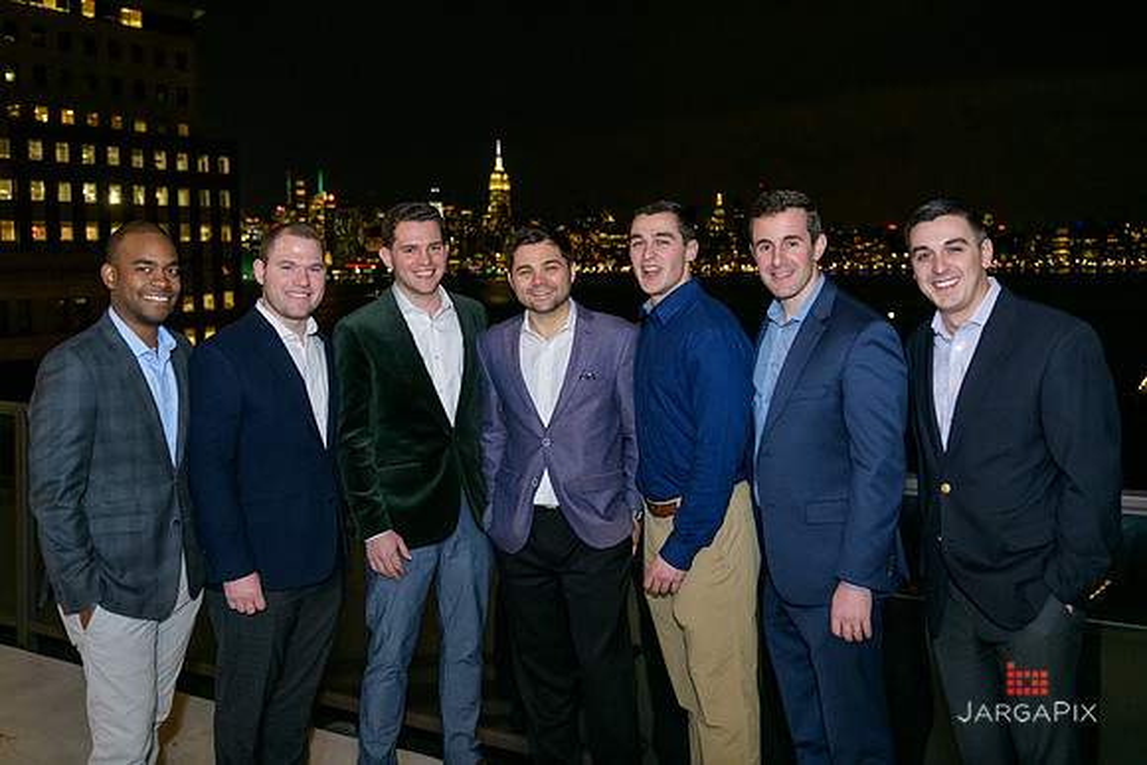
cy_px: 340
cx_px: 559
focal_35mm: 36
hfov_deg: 53.6
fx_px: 1134
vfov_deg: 37.2
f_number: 3.2
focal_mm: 32
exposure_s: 1/125
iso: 1600
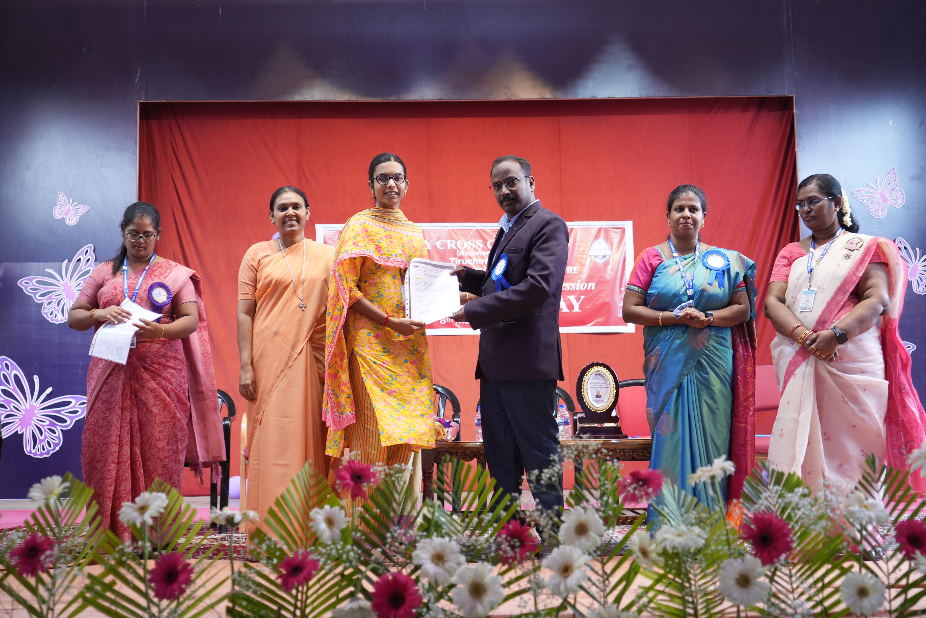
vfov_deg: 30.5
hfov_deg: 44.5
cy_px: 309
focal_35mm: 44
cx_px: 463
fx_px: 1132
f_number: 4
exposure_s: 1/125
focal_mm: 44
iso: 500
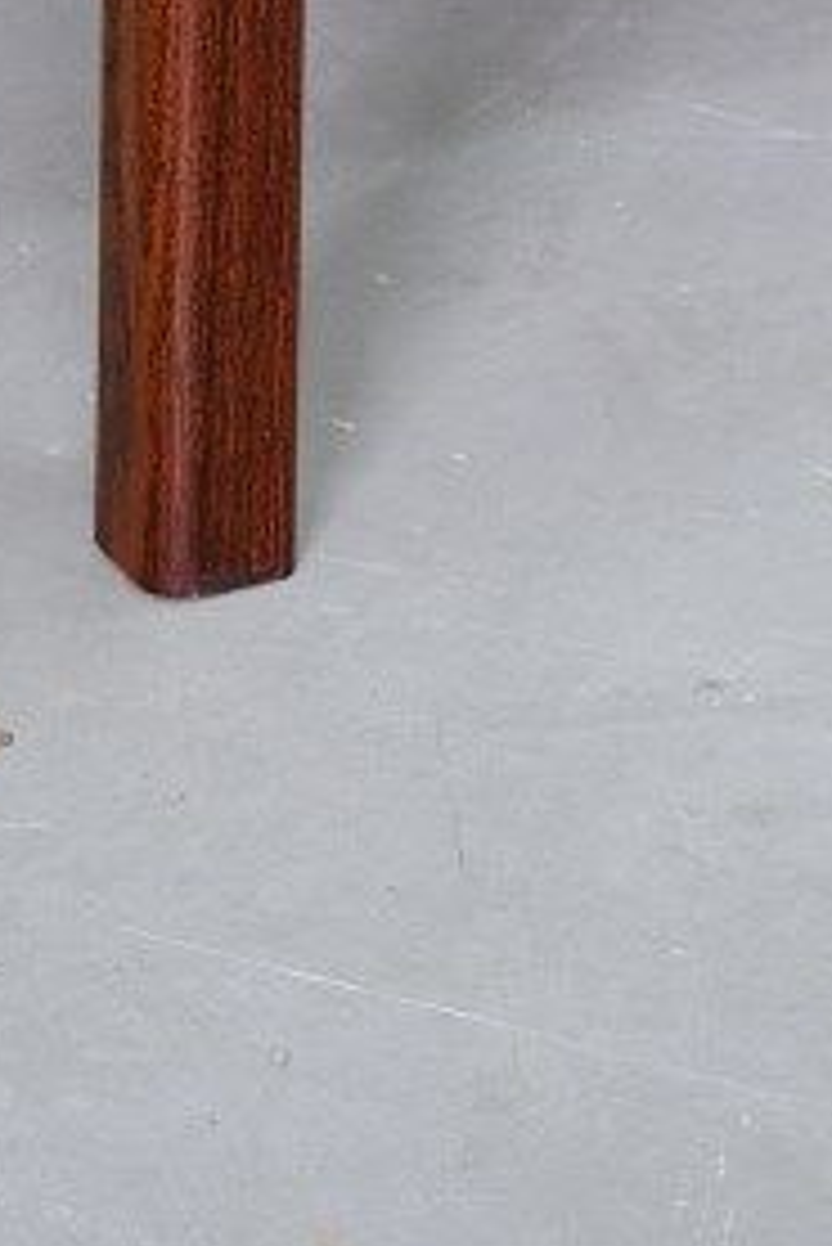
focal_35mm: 170
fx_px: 5886
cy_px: -1435
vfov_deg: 10.8
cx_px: 616
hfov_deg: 8.1
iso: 1000
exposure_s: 1/38
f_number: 4
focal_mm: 24.7
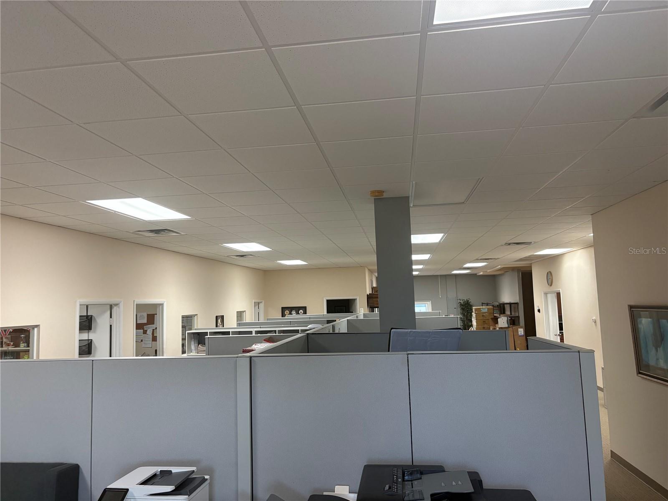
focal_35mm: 26
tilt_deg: +4.8
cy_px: 250
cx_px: 334
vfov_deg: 53.1
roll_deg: +2.1
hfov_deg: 67.3
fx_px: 502
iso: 160
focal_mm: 5.96
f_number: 1.6
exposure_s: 1/120
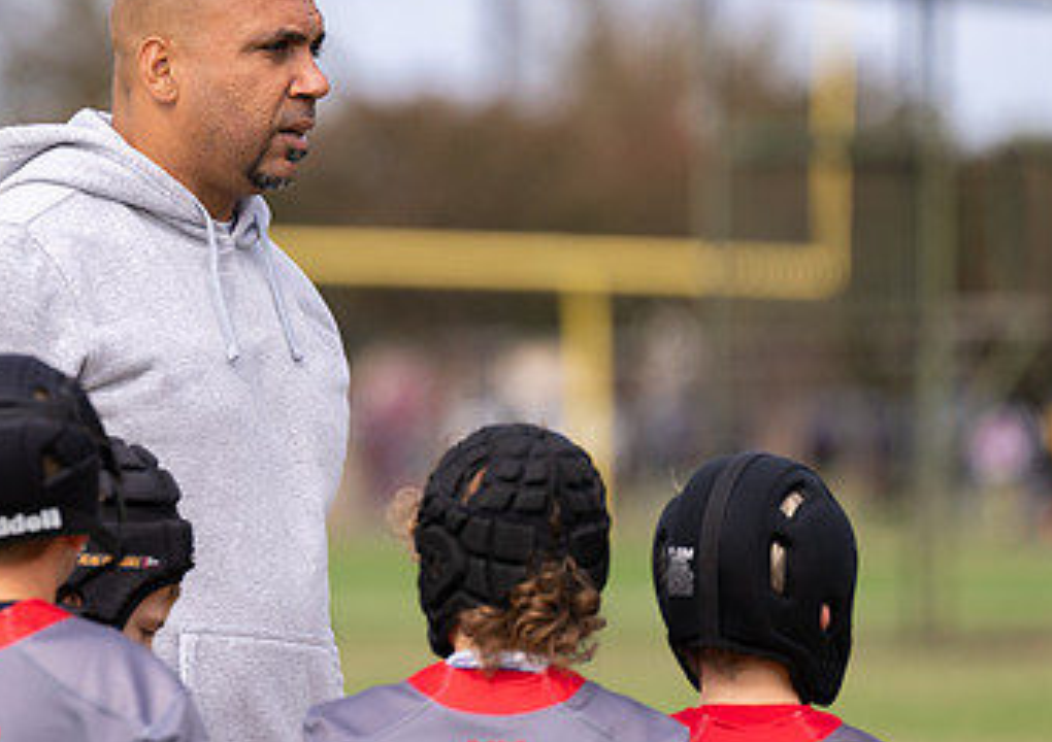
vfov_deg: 3.0
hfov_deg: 4.3
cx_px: 183
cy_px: 285
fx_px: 14165
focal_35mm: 476
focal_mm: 200
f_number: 2.8
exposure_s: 1/1600
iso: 100
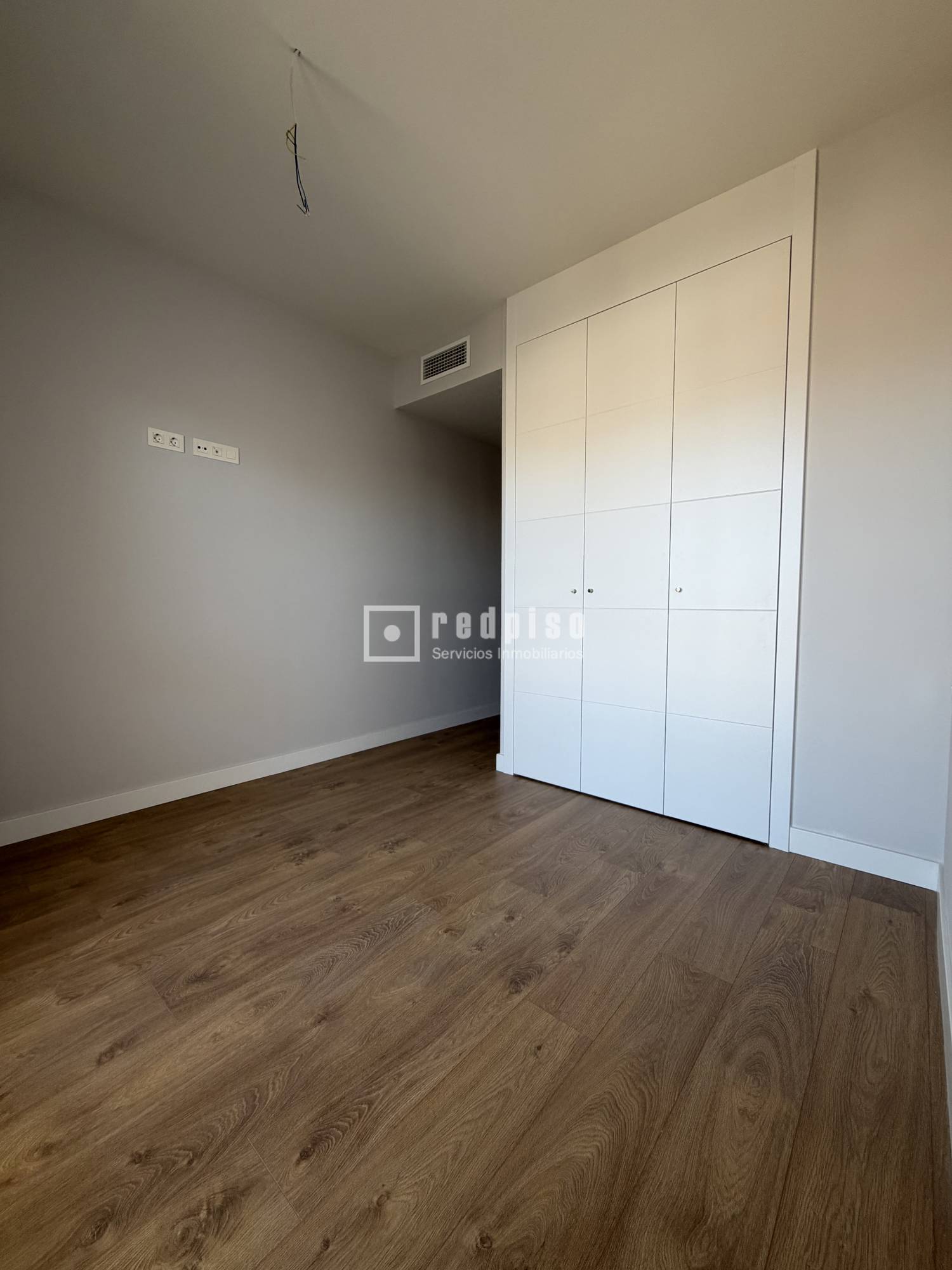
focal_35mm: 14
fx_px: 513
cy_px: 635
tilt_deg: -3.8
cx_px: 476
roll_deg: +0.1
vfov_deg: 102.1
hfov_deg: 85.7
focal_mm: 2.22
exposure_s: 1/121
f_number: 2.2
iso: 125
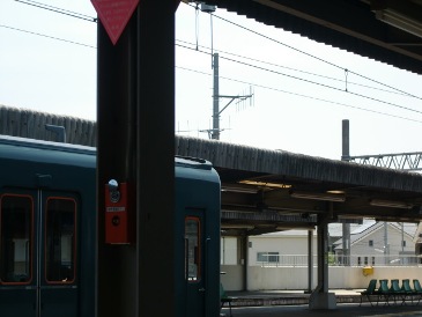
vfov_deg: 13.2
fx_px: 1366
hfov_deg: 17.6
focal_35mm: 112
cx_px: 211
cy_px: 158
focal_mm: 19.6
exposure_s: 1/250
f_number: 5.8
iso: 64
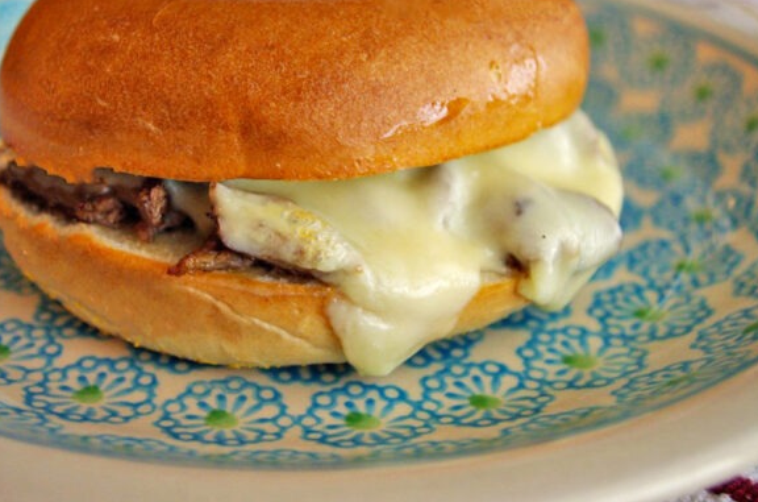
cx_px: 343
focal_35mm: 56
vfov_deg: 24.0
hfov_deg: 35.7
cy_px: 184
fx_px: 1176
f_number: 4
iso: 400
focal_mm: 28.13
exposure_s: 1/60
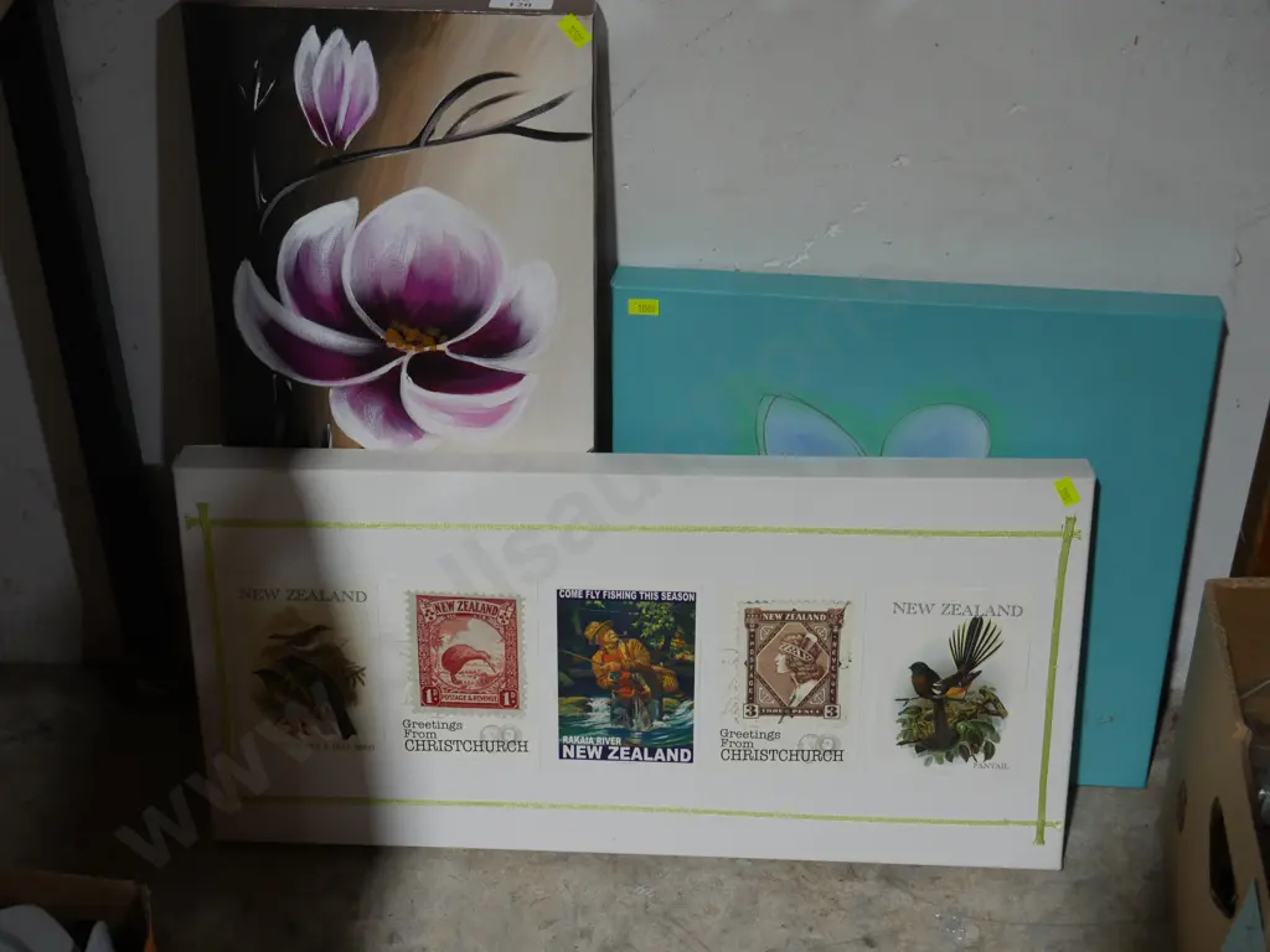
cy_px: 476
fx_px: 2201
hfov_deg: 32.2
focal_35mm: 60
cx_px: 635
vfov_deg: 24.4
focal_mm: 30
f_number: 5.4
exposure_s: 1/60
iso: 640
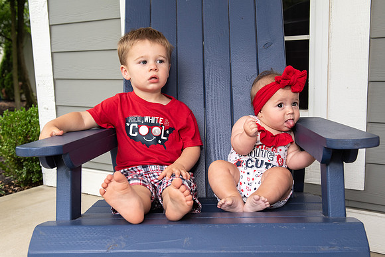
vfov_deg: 30.1
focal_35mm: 45
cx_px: 182
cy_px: 140
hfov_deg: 43.9
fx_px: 477
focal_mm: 35
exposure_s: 1/125
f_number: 5.6
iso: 400
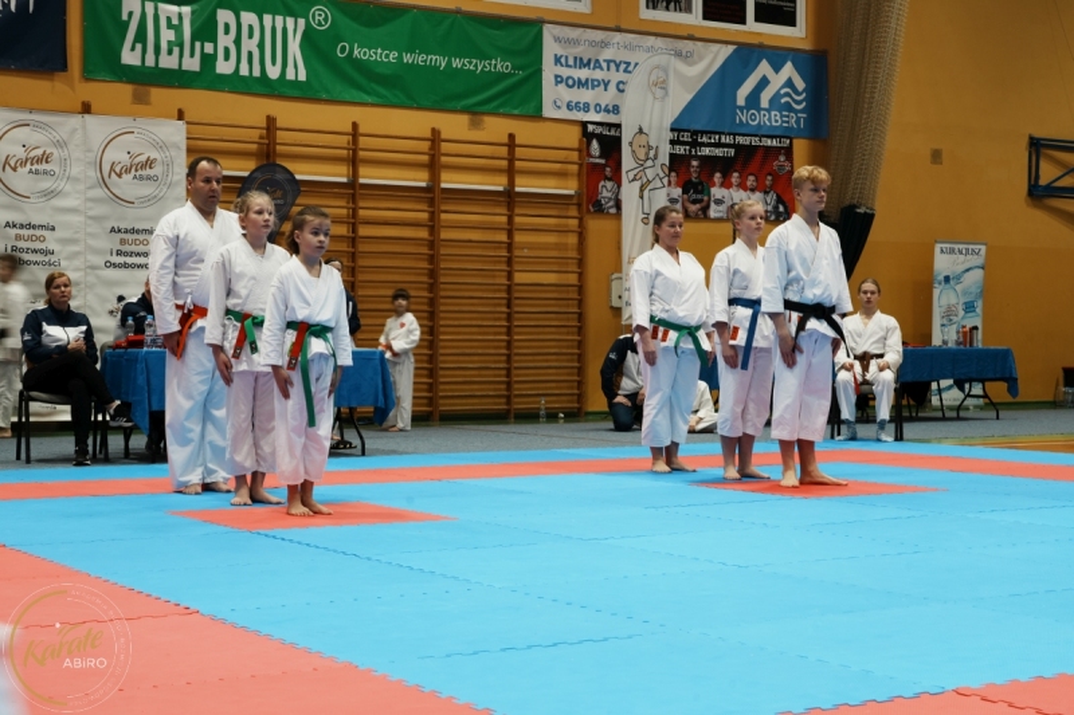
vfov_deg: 24.2
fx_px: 1670
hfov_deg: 35.6
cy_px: 358
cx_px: 537
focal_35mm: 56
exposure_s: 1/13
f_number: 11
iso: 640
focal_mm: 56
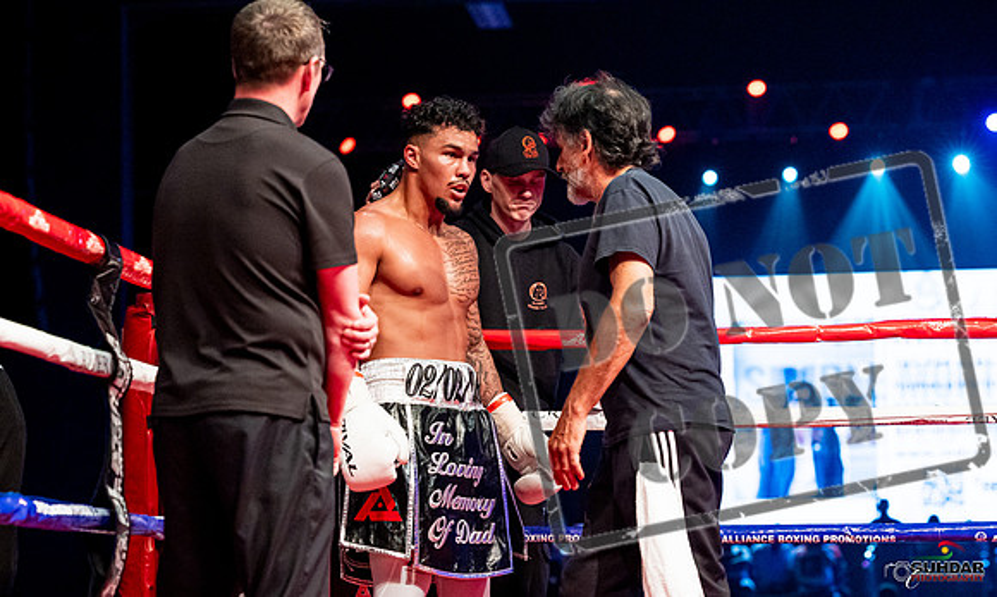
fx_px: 2355
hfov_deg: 23.9
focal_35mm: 88
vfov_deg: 14.4
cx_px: 521
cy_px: 435
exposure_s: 1/1000
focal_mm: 65
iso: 4000
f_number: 2.8
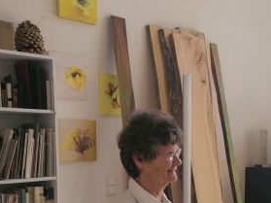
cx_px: 181
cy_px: 197
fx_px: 485
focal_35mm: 62
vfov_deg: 22.8
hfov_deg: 31.0
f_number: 1.8
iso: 64
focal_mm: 4.75
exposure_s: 1/100
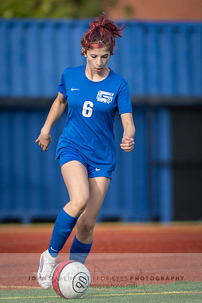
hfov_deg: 1.7
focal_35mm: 803
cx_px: 101
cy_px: 161
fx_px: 6759
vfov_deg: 2.6
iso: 800
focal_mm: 400
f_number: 4
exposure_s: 1/1000
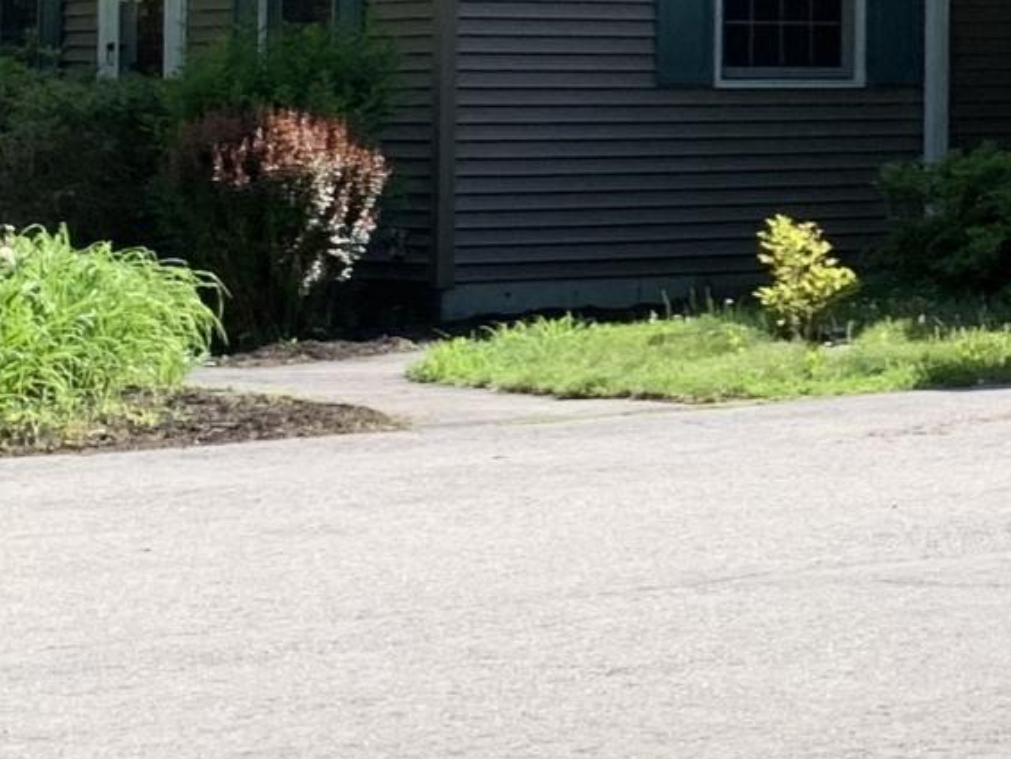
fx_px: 4031
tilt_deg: +2.7
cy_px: -54
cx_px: 2094
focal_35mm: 138
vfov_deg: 10.6
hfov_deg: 12.4
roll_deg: -0.2
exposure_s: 1/1001
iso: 25
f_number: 1.8
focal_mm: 4.25
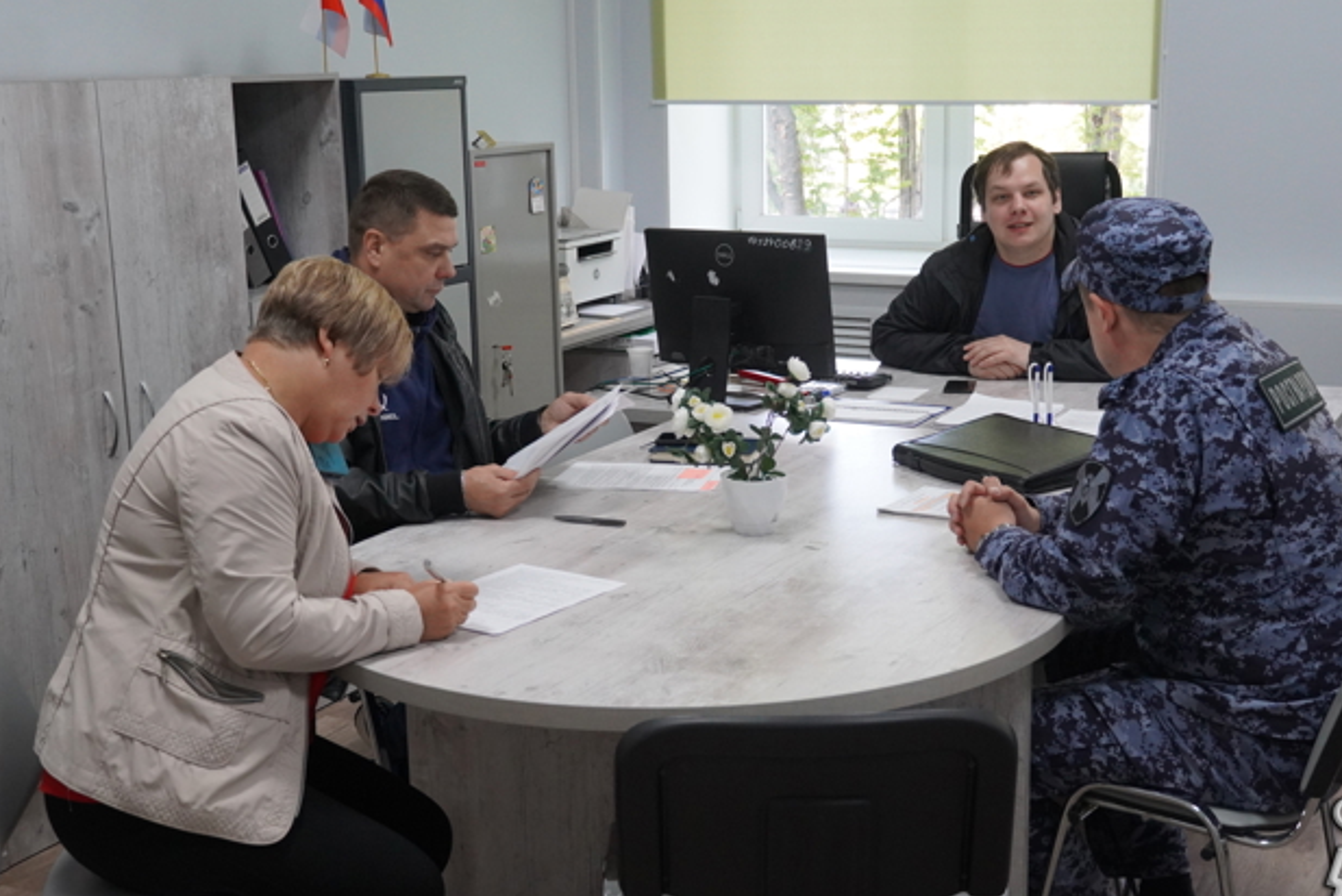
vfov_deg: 26.5
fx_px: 1902
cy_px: 481
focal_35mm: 51
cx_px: 710
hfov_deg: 38.9
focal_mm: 28
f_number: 4.5
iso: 1600
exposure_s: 1/160
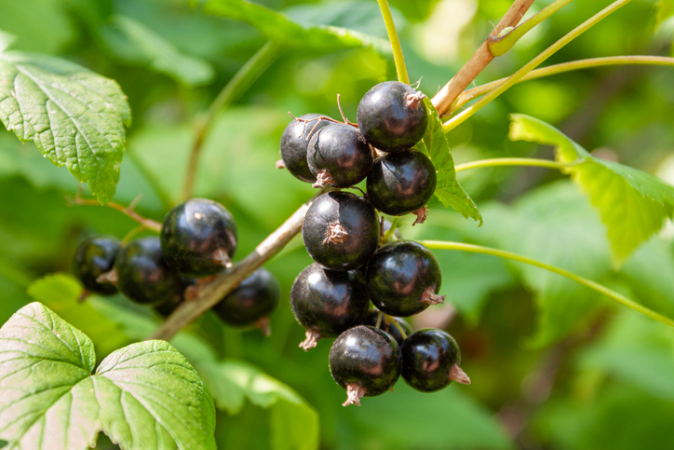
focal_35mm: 90
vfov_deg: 15.2
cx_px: 337
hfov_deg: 22.6
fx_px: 1685
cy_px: 225
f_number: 5.6
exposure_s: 1/125
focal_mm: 60
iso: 160
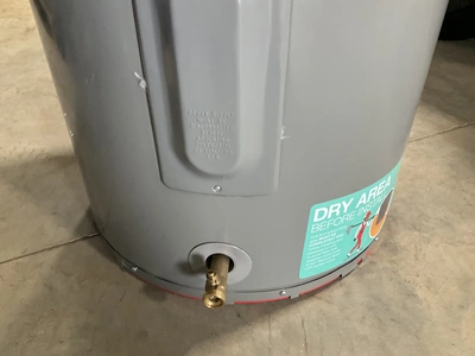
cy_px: 178
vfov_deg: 48.2
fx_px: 398
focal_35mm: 29
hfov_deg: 61.7
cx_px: 238
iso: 160
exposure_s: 1/60
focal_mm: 3
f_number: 1.8
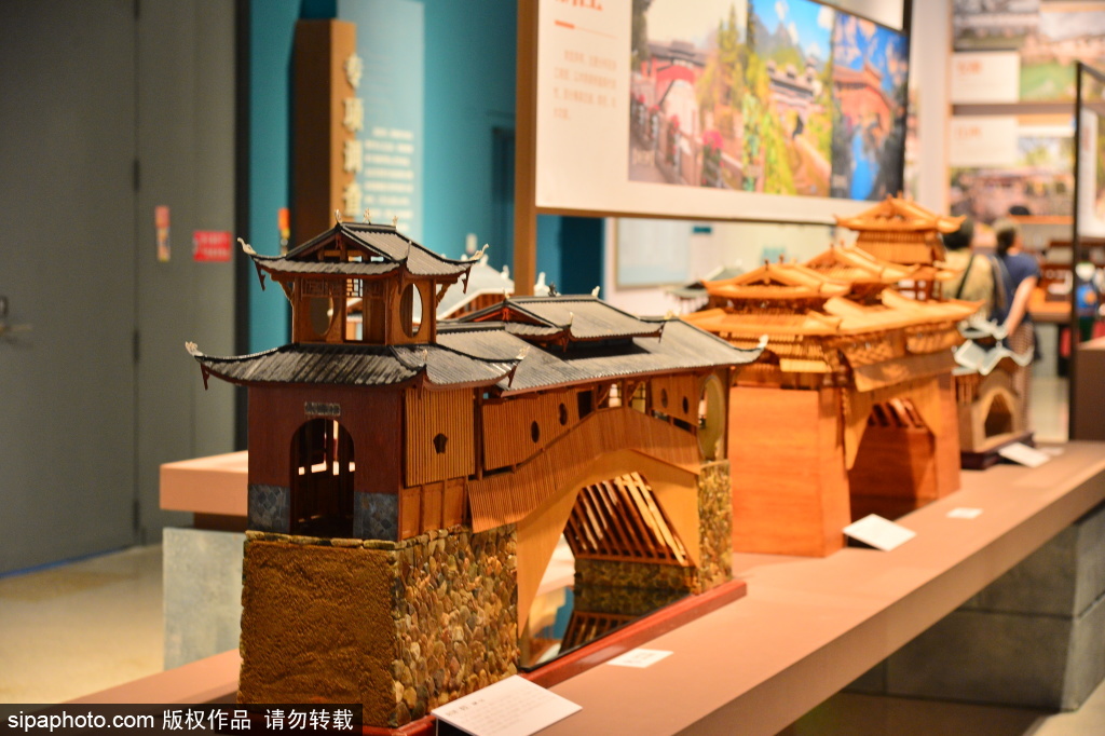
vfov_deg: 20.6
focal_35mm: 66
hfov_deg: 30.5
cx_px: 552
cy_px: 368
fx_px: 2025
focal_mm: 66
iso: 1000
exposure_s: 1/40
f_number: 4.5
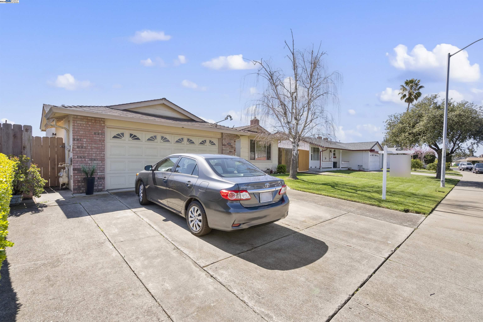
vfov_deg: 70.5
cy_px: 161
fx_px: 228
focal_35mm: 17
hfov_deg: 93.3
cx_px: 242
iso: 500
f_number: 8
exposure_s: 1/500
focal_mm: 17
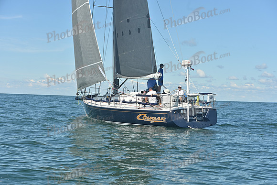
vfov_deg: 18.2
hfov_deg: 27.0
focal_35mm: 75
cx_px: 138
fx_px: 577
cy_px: 92
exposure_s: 1/1600
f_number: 6.3
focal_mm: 75
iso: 250
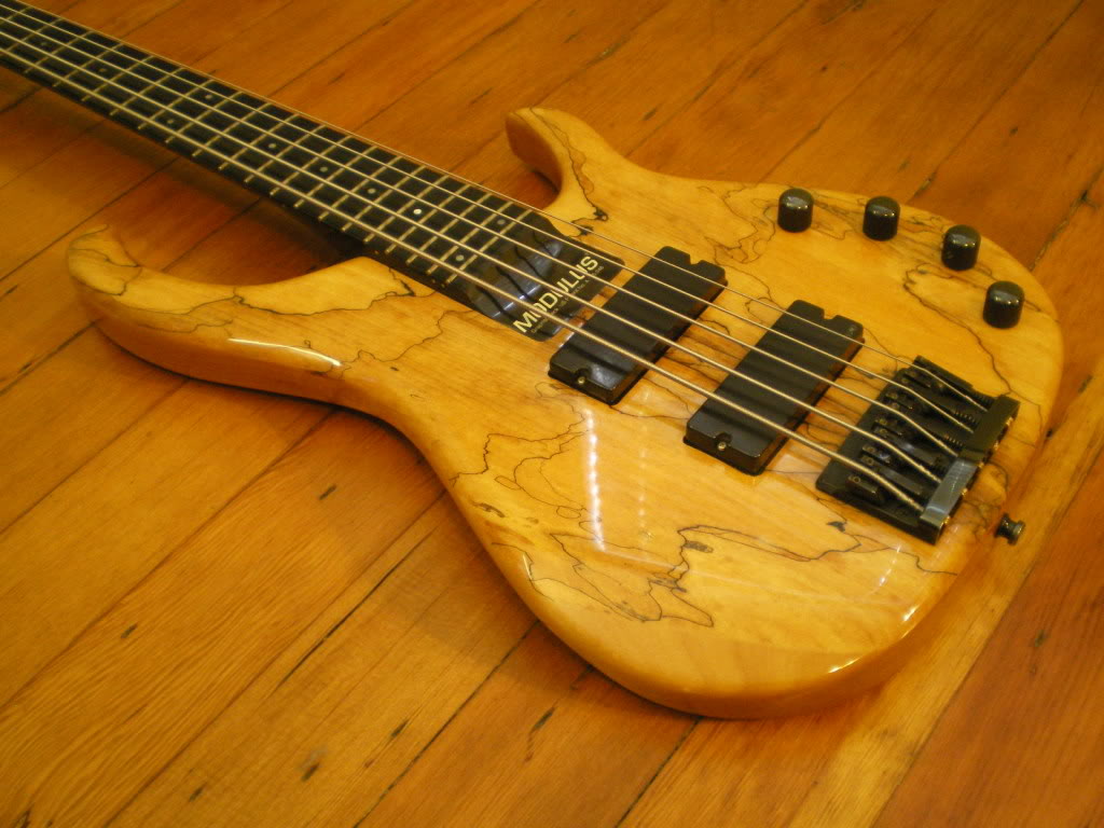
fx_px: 1212
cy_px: 414
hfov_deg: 49.0
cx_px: 552
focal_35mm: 38
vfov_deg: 37.7
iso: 400
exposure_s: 1/5
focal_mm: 6.3
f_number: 3.1
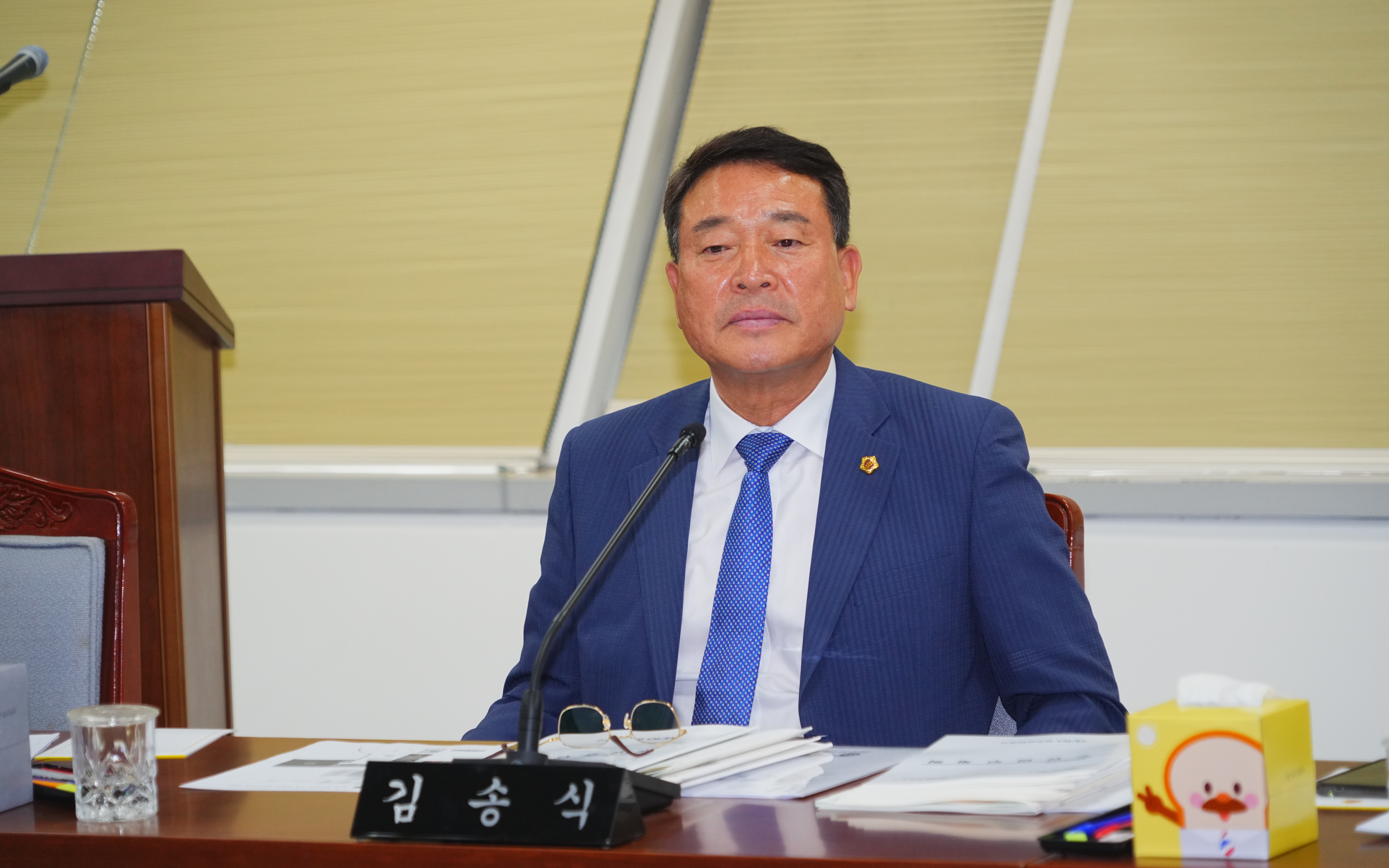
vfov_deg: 8.1
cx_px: 693
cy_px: 451
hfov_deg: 13.0
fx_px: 6095
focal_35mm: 161
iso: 2000
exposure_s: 1/100
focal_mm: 157
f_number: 6.3
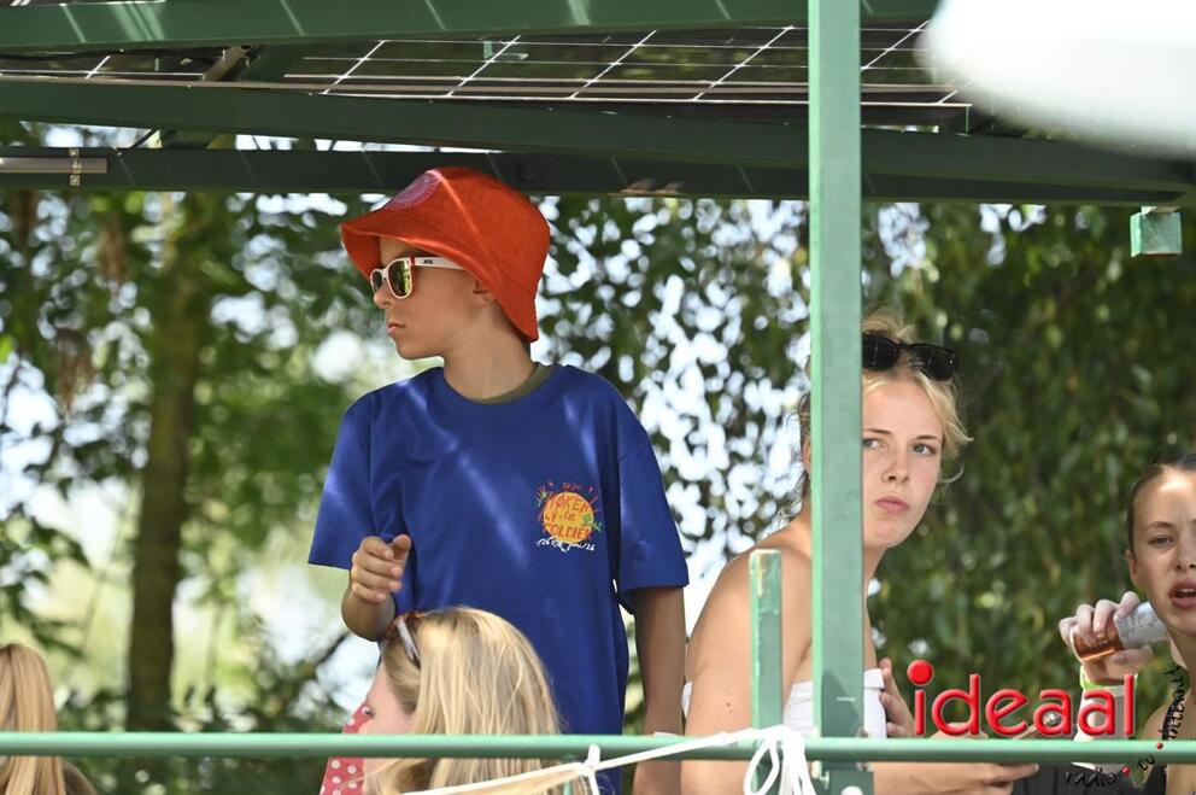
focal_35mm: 400
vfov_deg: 3.4
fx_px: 13273
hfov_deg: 5.2
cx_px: 598
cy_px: 398
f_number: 8
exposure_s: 1/4000
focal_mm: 400
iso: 8000
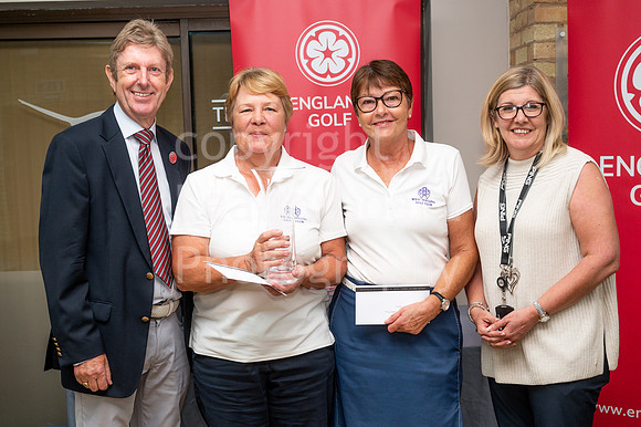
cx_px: 327
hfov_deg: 39.7
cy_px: 228
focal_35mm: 50
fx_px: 887
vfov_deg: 27.0
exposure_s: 1/60
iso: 320
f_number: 5
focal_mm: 45
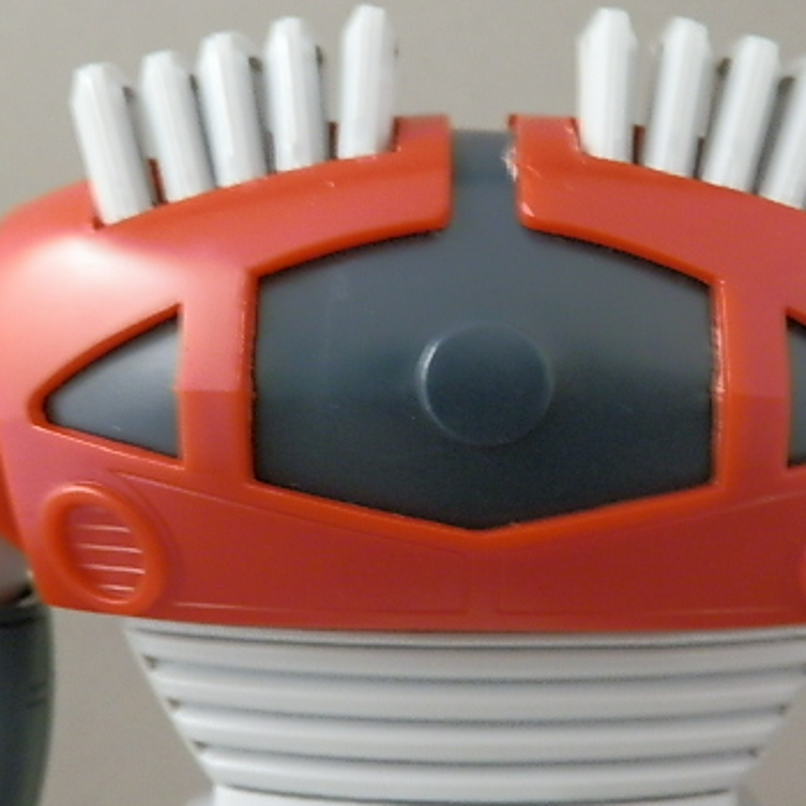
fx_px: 1449
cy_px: 449
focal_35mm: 55
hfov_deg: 31.0
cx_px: 486
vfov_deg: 31.1
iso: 250
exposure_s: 1/8
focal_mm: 6.17
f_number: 3.5
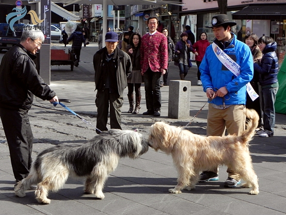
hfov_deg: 26.0
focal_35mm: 75
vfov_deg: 19.7
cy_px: 108
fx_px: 620
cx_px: 143
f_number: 5.6
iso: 160
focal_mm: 13.4
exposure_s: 1/308
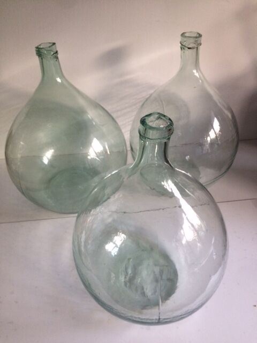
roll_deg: +1.6
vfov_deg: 61.7
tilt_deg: -43.4
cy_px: 172
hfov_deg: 48.2
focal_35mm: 29
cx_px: 128
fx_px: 287
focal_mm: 4.15
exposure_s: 1/33
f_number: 2.2
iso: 64
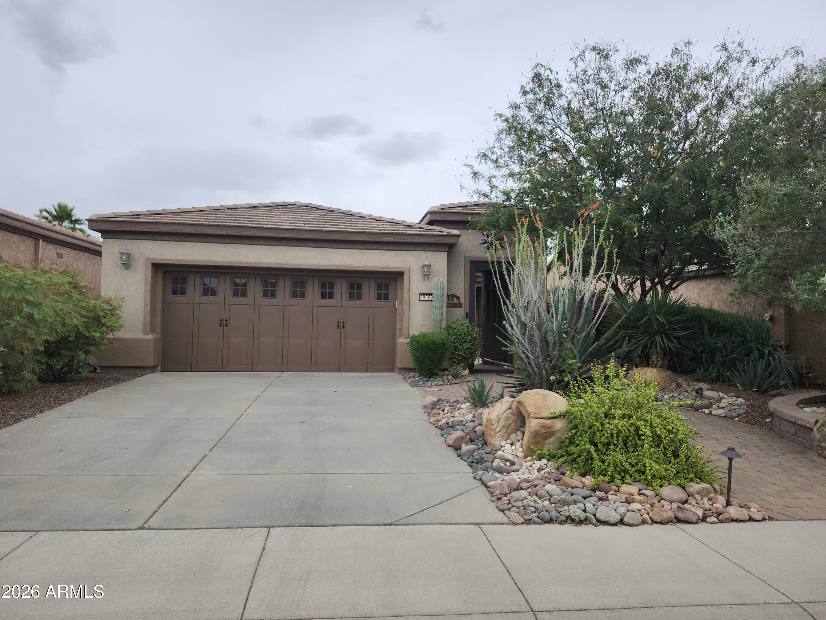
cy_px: 310
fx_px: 549
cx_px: 413
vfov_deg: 58.9
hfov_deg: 73.9
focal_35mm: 23
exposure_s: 1/1429
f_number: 1.8
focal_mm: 5.54
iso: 25
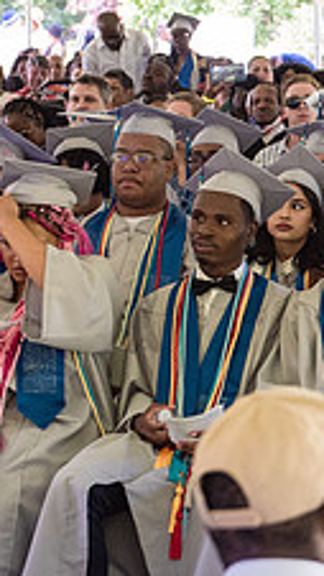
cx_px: 472
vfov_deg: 16.0
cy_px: 185
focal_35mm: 134
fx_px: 2048
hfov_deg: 8.8
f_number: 4
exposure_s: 1/800
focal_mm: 48
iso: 2500
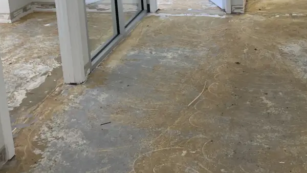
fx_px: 415
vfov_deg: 21.8
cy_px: -34
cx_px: 199
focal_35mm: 51
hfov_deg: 40.2
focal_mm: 4.2
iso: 80
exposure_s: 1/120
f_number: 1.6
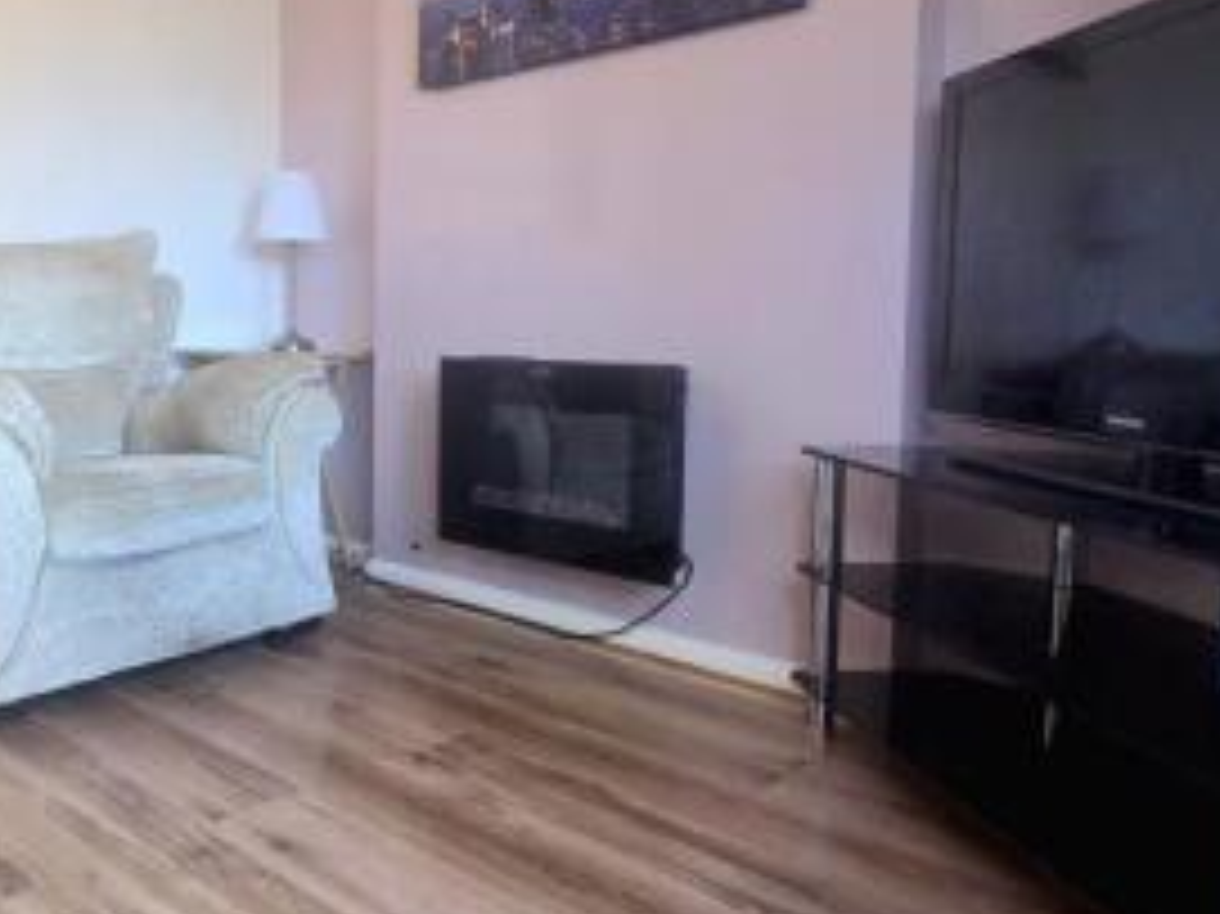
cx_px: 277
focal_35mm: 28
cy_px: 416
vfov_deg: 49.7
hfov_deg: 59.4
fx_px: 986
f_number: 2.2
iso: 200
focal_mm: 2.2
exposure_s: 1/101
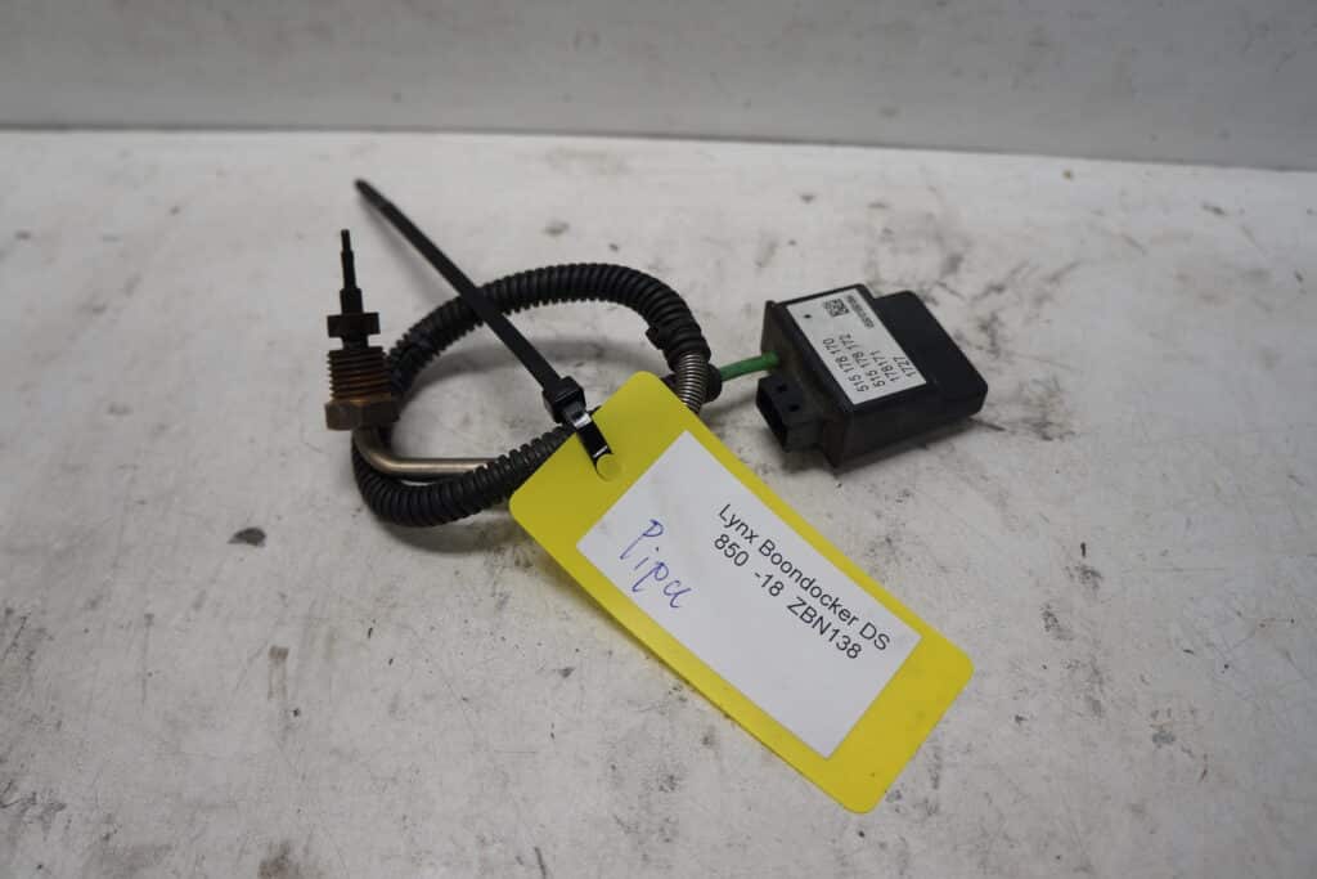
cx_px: 658
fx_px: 988
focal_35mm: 27
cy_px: 440
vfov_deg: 47.9
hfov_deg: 67.4
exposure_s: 1/100
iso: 100
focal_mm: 18
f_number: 3.5
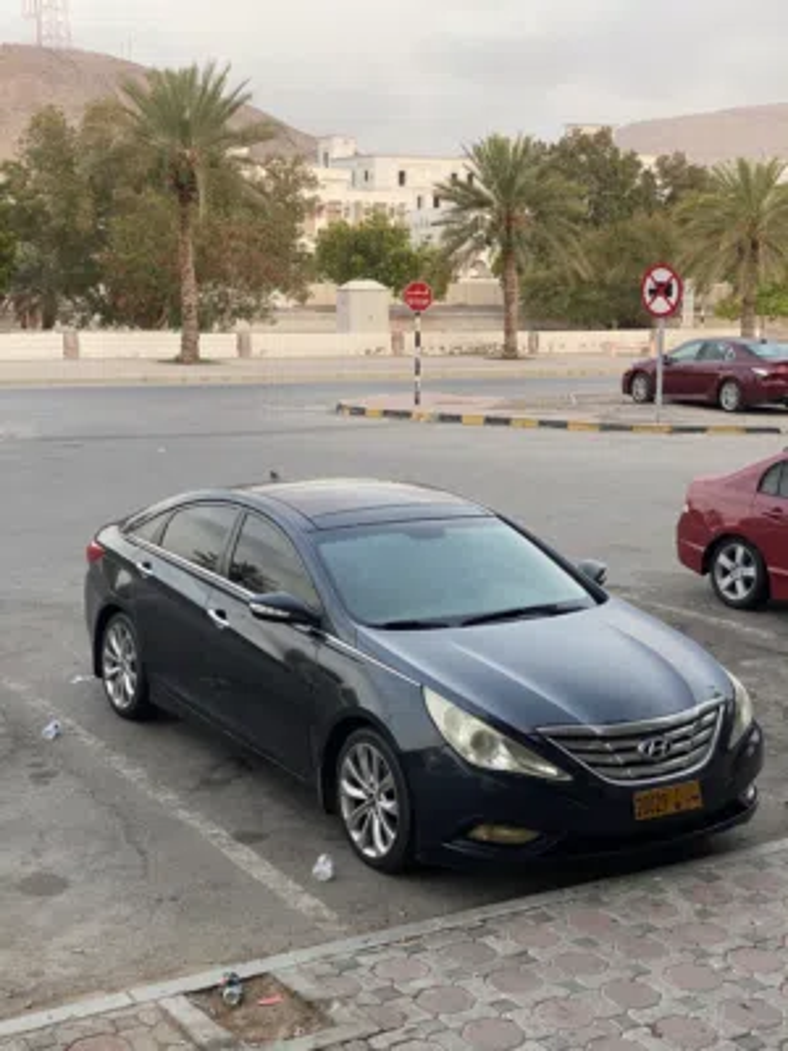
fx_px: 1578
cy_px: 526
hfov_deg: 28.0
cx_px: 394
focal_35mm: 52
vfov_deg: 36.8
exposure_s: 1/121
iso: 64
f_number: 2
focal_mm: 6
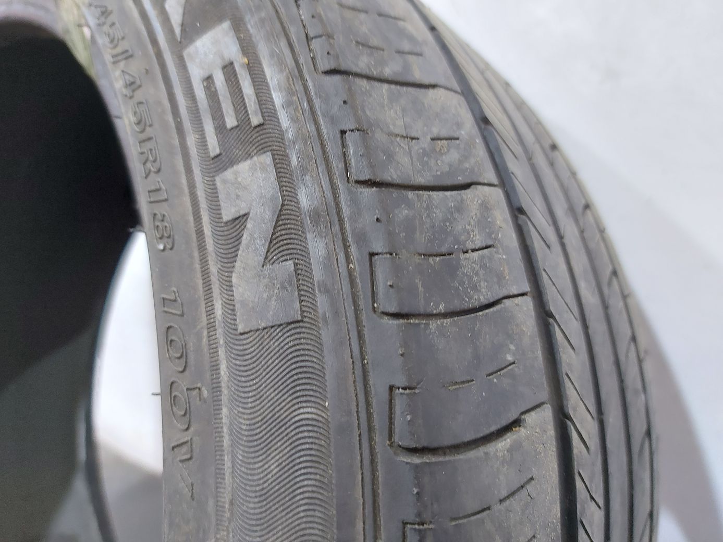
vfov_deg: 56.8
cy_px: 271
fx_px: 501
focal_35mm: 24
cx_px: 362
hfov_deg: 71.6
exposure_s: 1/25
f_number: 1.8
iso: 320
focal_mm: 5.23
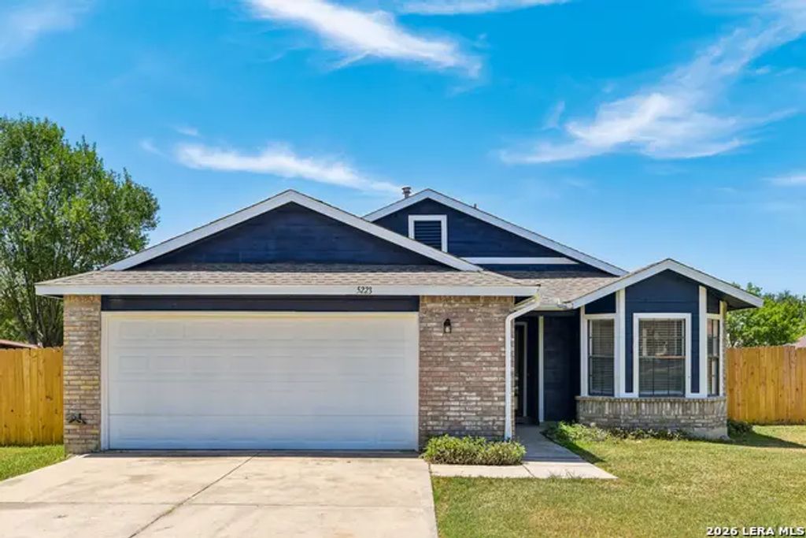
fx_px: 694
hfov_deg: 60.3
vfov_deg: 42.3
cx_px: 403
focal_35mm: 31
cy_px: 269
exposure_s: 1/400
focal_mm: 31
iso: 400
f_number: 8
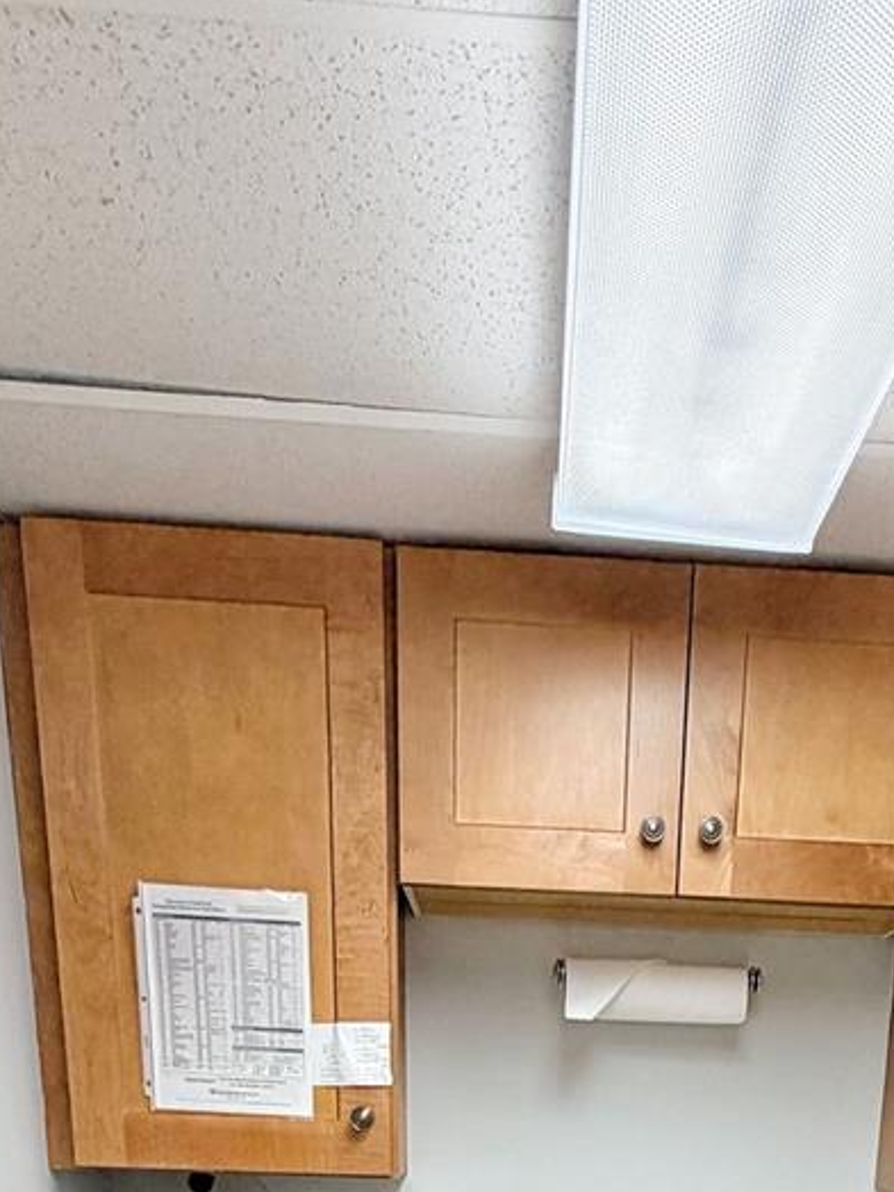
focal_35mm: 41
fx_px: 1412
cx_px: 594
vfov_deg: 31.8
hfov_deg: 34.8
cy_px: 1631
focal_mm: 2.22
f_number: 2.2
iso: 200
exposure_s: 1/120
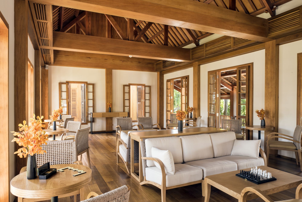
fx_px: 201
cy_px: 101
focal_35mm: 24
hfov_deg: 73.7
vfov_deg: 53.2
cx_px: 151
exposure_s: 1/1.25
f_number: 16
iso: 250
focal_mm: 24
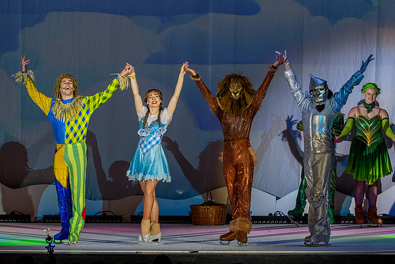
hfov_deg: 6.0
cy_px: 182
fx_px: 3747
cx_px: 121
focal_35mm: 341
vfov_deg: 4.0
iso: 640
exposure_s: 1/160
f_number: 7.1
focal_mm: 130
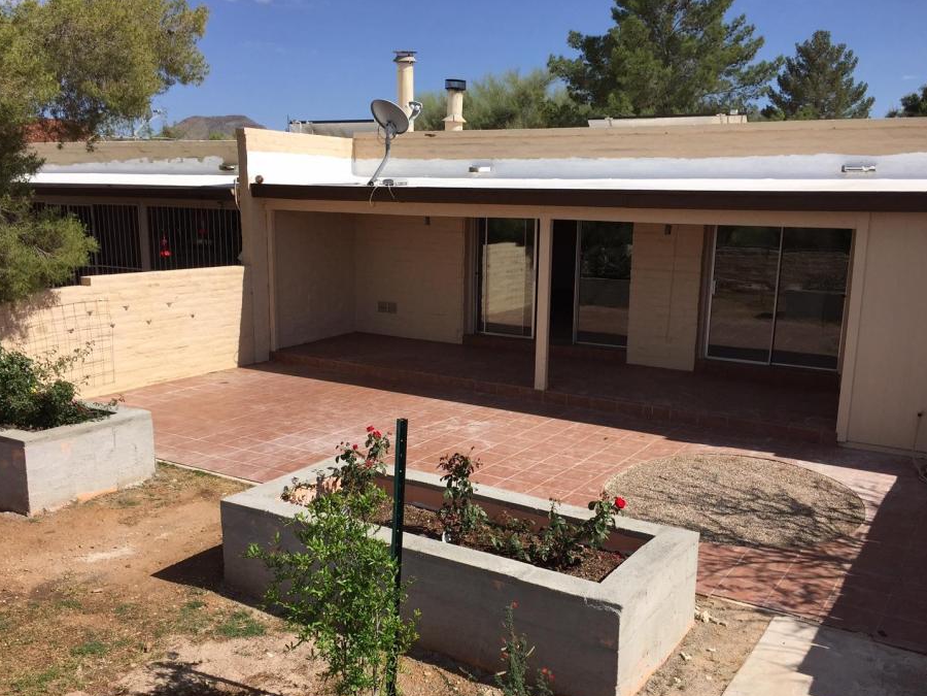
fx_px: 884
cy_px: 394
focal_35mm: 33
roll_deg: -0.5
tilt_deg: -14.4
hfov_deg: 55.3
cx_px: 473
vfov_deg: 42.9
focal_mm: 4.15
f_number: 2.2
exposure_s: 1/2475
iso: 32
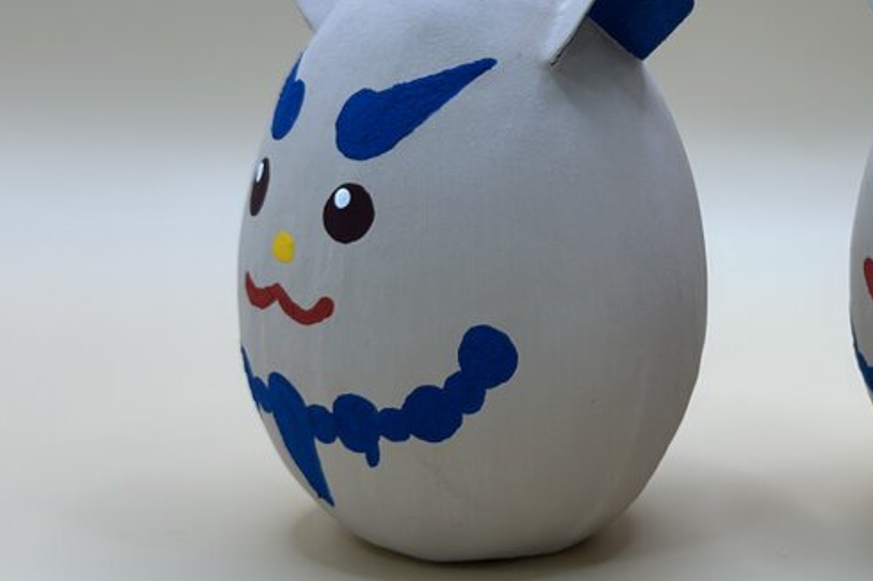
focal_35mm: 87
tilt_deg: -12.9
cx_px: 738
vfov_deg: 15.7
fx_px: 2108
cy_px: 287
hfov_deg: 23.0
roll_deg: -1.6
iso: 80
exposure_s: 1/322
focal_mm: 6.86
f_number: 1.78
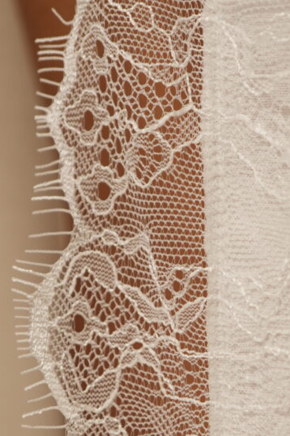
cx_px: 139
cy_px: 281
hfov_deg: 8.4
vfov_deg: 12.6
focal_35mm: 163
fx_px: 1969
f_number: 2.8
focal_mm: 50
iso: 640
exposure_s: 1/125
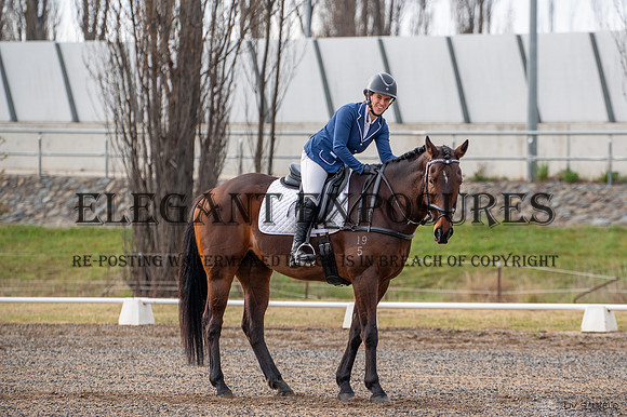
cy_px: 186
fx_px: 3285
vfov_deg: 7.3
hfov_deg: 10.9
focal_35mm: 189
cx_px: 368
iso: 200
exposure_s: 1/1600
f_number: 3.5
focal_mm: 155
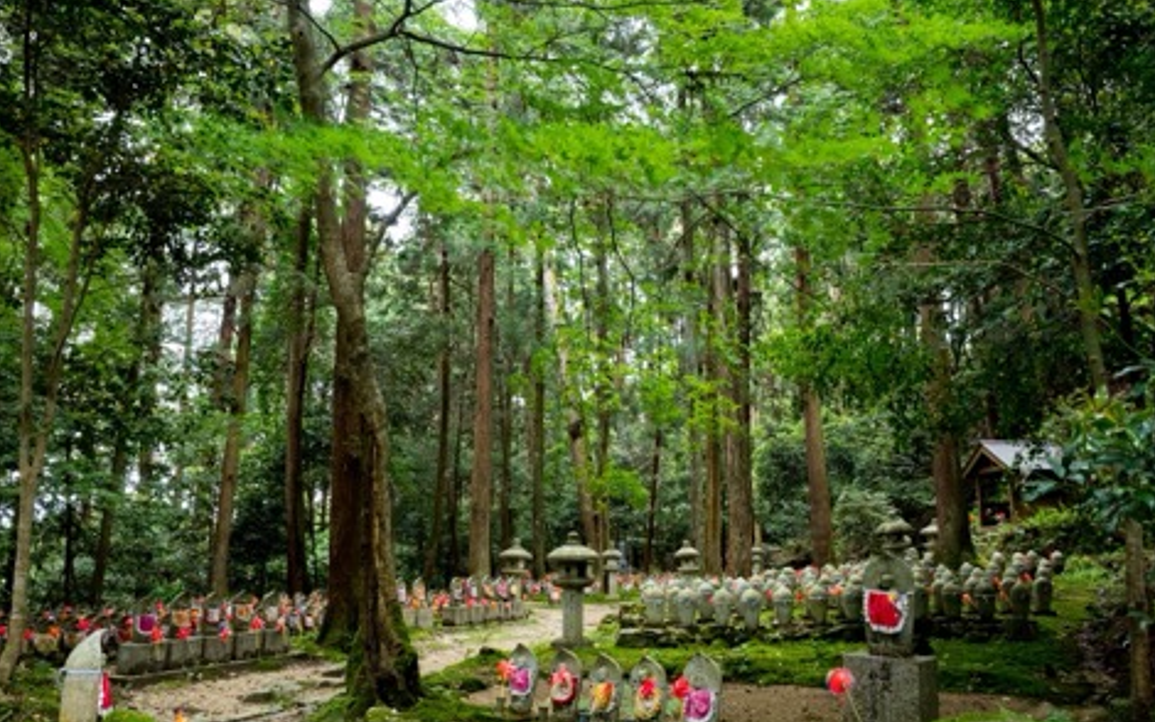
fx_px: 819
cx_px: 575
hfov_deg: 70.4
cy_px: 422
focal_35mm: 26
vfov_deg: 47.4
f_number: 5
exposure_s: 1/20
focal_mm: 12
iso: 640
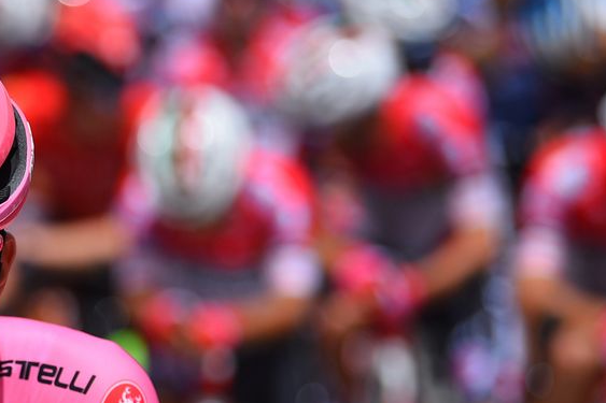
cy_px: 332
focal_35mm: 277
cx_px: -17
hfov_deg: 7.4
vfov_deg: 5.0
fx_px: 4661
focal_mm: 130
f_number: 2.8
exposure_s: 1/3200
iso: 100
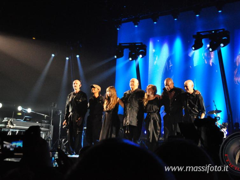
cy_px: 90
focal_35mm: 48
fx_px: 330
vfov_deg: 30.5
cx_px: 131
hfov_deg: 40.0
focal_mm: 29
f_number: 11
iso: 3200
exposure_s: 1/180
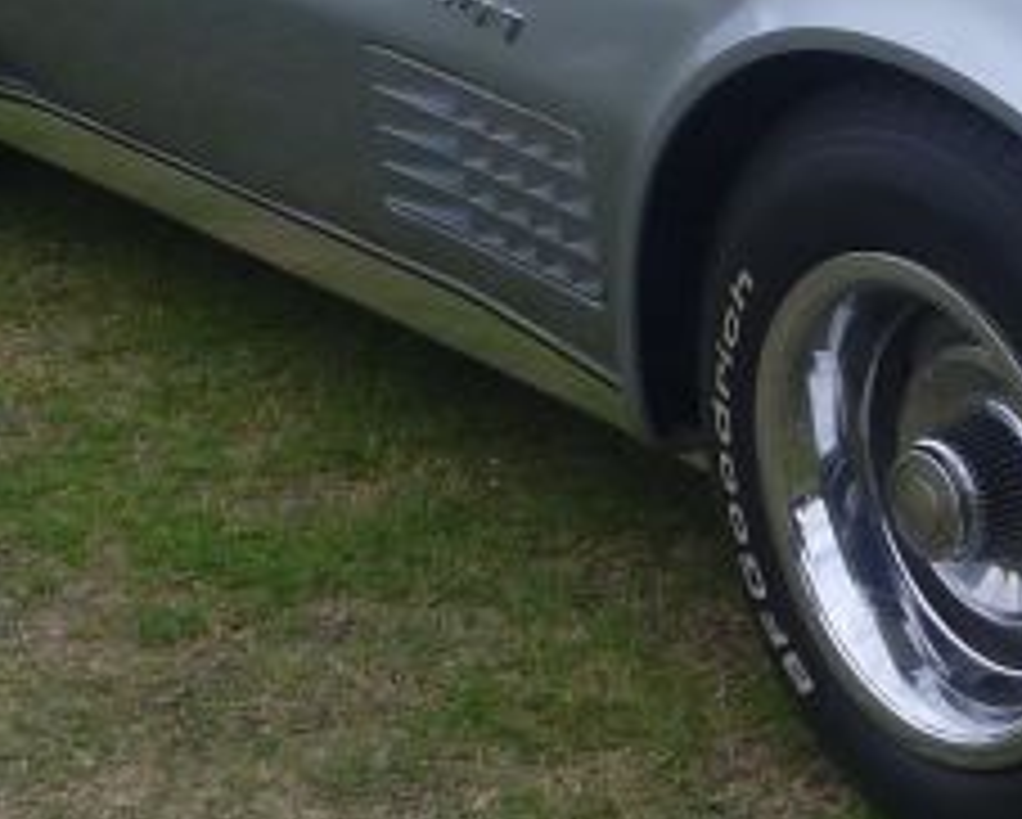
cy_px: -27
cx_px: 1148
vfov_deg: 12.0
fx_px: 3845
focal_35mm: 127
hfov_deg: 14.7
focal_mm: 4.9
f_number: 3.3
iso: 80
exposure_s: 1/800
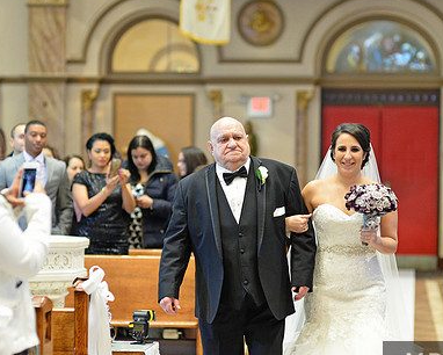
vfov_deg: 12.8
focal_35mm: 121
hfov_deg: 15.9
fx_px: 1587
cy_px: 190
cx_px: 254
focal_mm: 85
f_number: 2.2
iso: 3200
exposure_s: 1/250
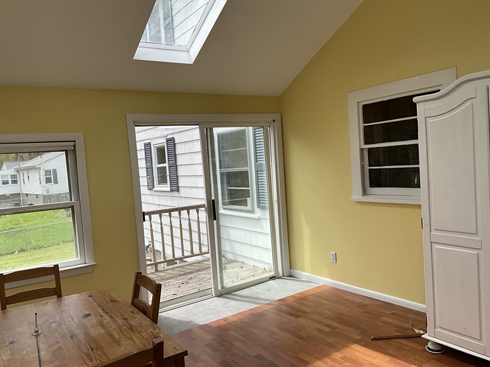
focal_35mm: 29
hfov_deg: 61.7
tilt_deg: -2.1
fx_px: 411
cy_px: 184
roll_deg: +4.8
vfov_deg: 48.2
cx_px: 245
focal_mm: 3
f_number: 1.8
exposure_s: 1/606
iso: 25
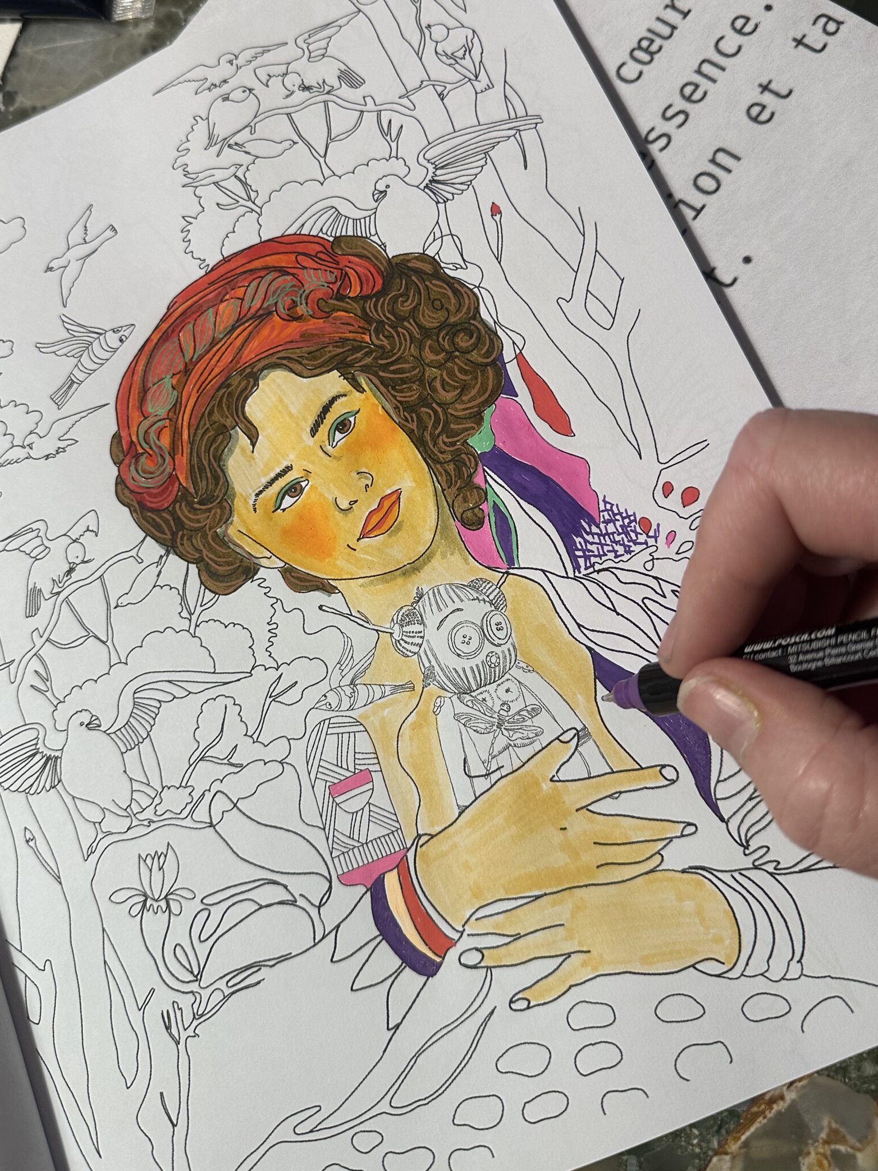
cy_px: 486
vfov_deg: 59.6
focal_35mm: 30
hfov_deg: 46.8
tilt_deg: -72.8
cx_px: 424
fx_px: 1015
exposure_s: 1/50
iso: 160
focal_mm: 6.86
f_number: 1.78
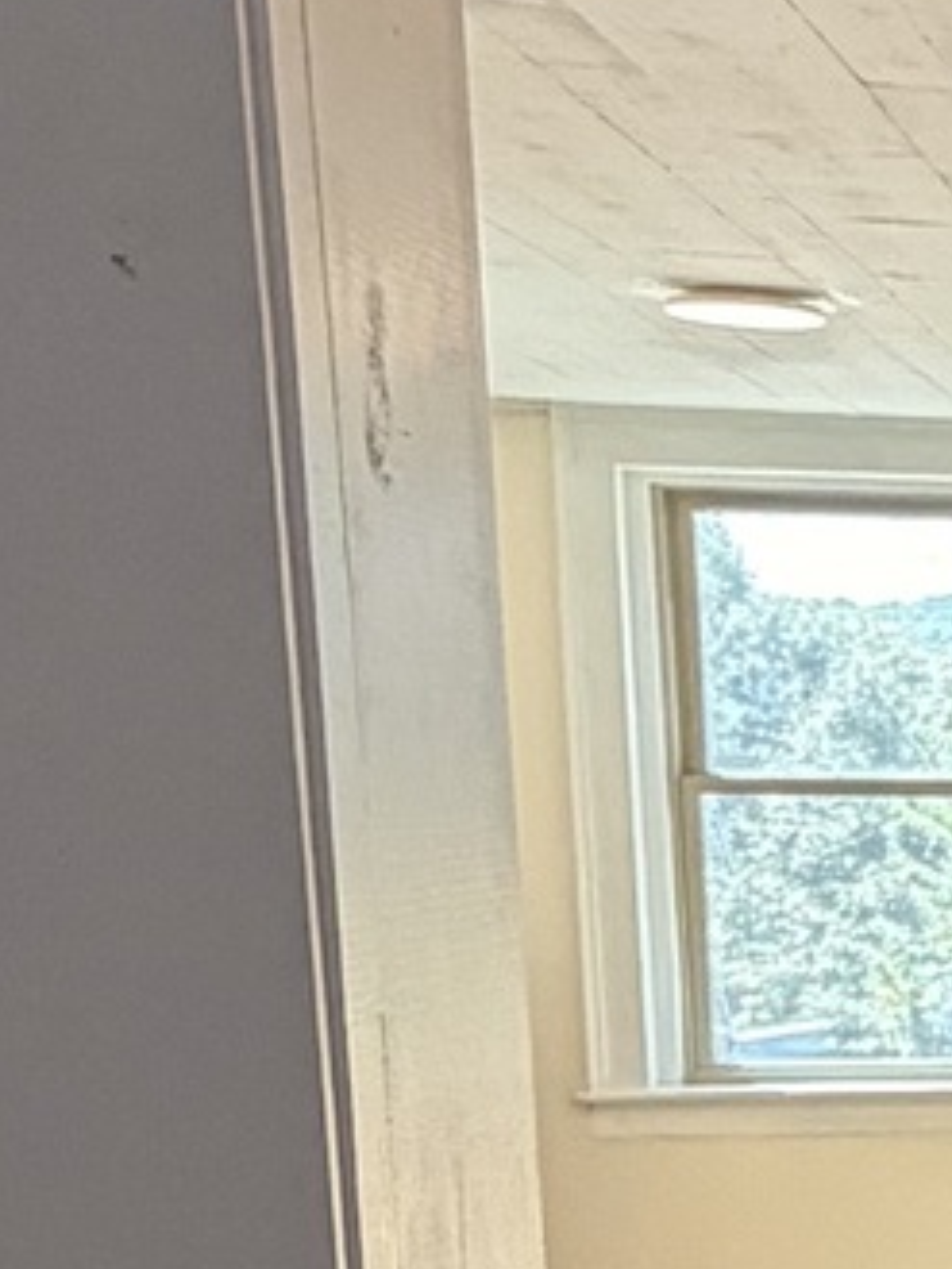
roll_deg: -0.5
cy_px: 1300
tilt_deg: -6.3
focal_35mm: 98
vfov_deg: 19.4
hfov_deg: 11.5
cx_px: 2521
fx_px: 3591
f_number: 2.2
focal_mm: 2.22
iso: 160
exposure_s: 1/120
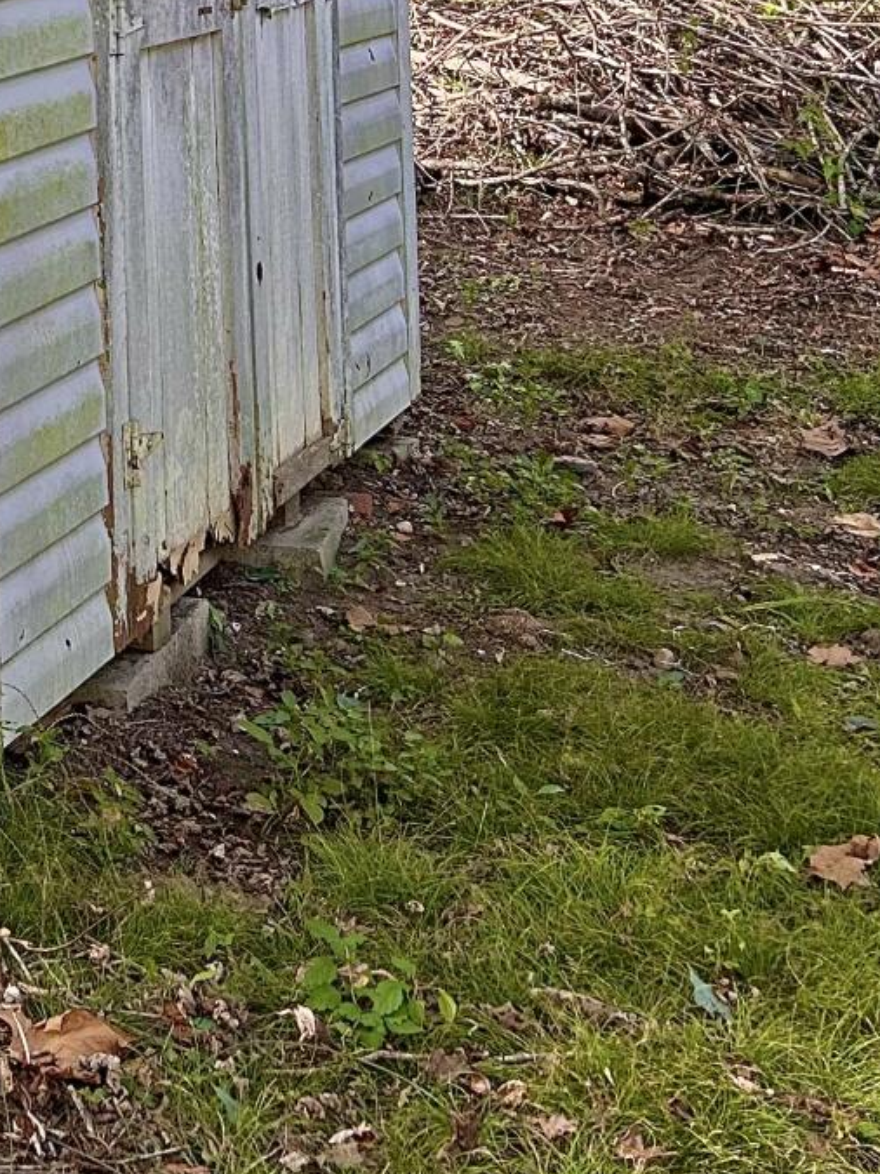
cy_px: -254
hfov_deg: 17.6
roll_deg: +0.0
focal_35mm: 77
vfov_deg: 23.1
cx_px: -350
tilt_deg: +2.7
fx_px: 2611
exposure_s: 1/342
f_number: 1.5
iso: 50
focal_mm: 5.7
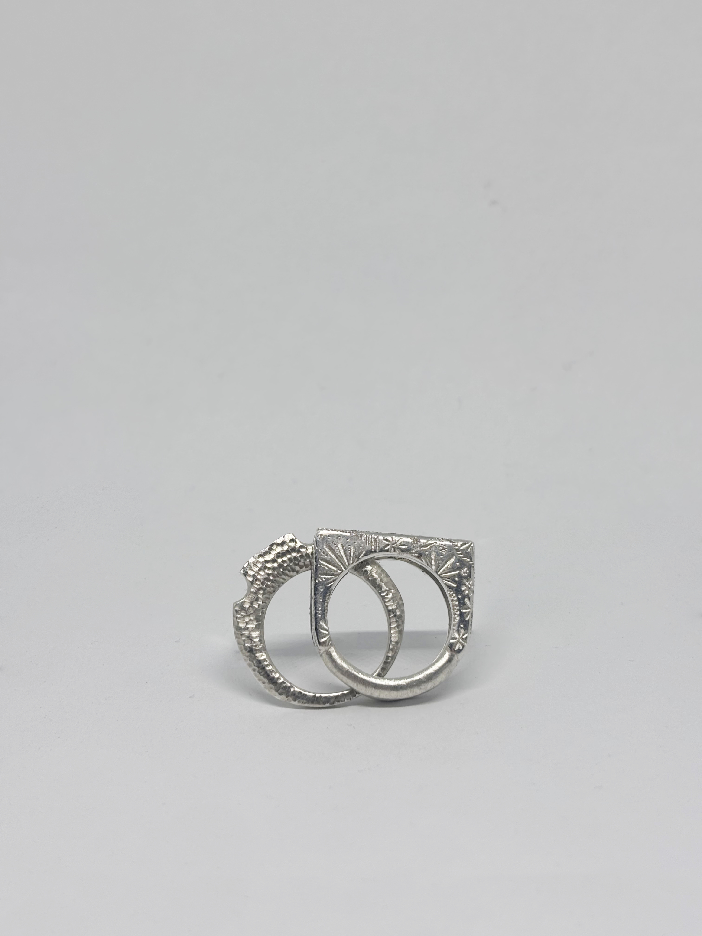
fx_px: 1406
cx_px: 351
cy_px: 468
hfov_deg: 28.0
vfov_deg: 36.8
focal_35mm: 52
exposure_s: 1/194
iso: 32
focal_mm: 6
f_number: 1.6
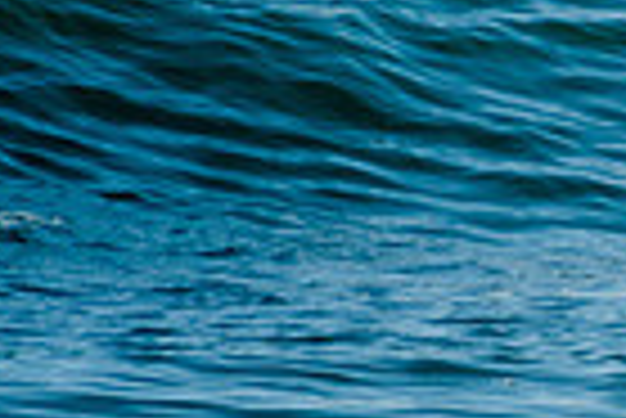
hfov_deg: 0.8
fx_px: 43430
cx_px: 1243
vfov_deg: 0.6
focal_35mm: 2495
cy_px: -245
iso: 220
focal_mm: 400
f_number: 5.6
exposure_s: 1/1250
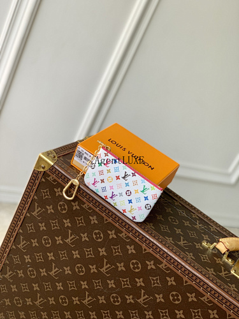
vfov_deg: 36.8
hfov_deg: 28.0
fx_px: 479
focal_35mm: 52
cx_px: 120
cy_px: 160
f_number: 2.4
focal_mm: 6
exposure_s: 1/180
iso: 16
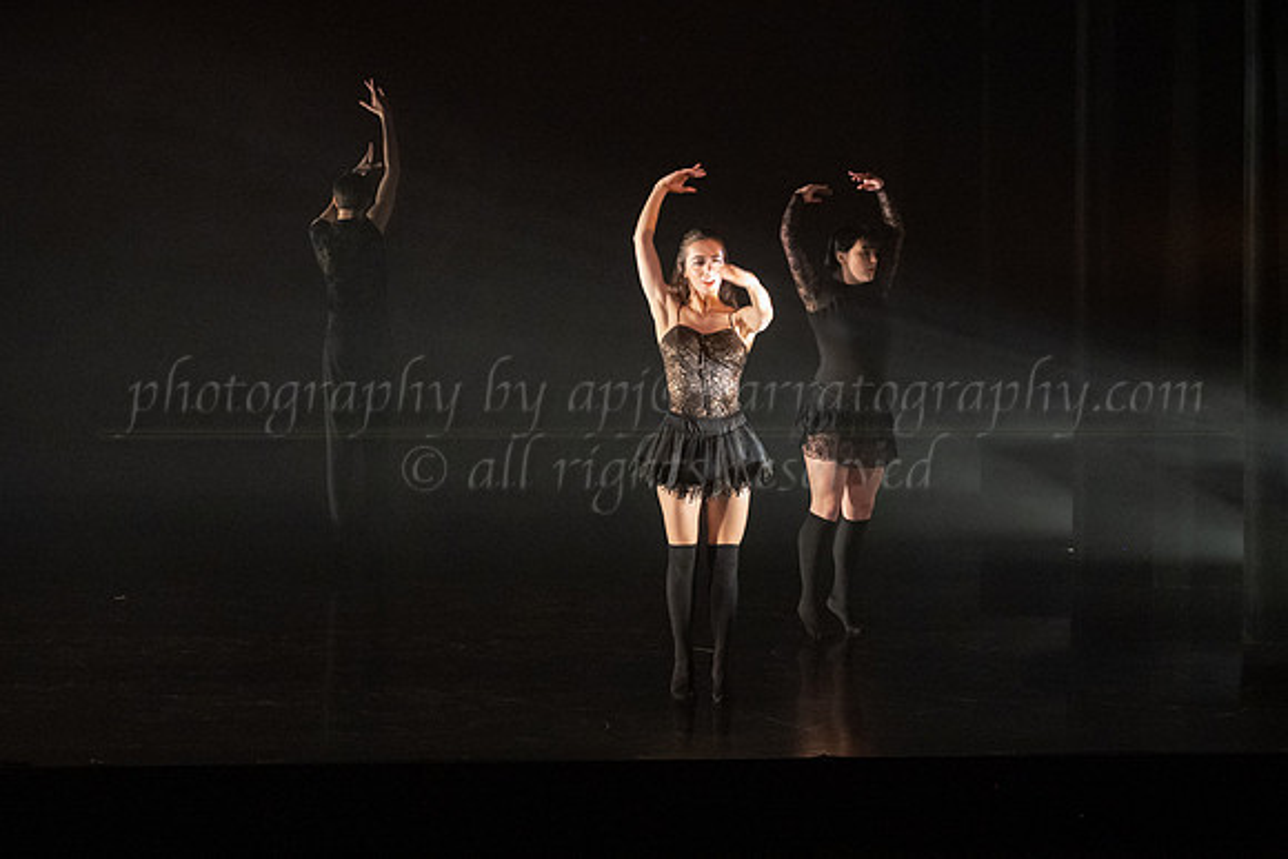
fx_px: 3496
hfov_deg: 20.9
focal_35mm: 98
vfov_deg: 14.0
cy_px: 590
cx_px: 696
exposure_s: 1/500
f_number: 3.2
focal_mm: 71
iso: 4000
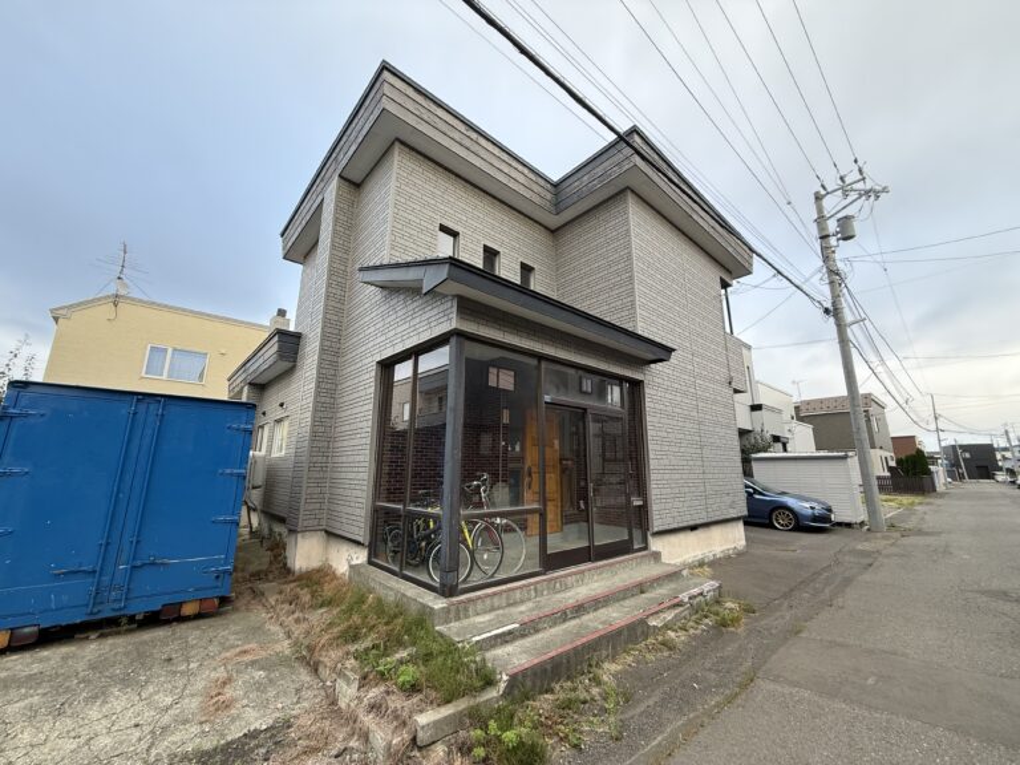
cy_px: 382
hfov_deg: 102.1
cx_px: 510
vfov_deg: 85.7
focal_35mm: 14
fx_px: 413
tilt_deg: +12.1
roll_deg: -0.5
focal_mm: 2.22
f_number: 2.2
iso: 64
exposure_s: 1/100
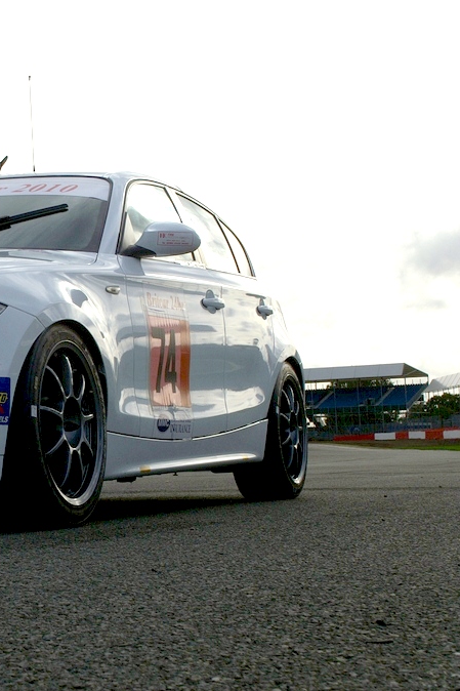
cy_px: 347
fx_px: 1529
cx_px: -24
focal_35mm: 80
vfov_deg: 25.4
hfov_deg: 16.7
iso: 100
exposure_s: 1/250
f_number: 13
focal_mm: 35
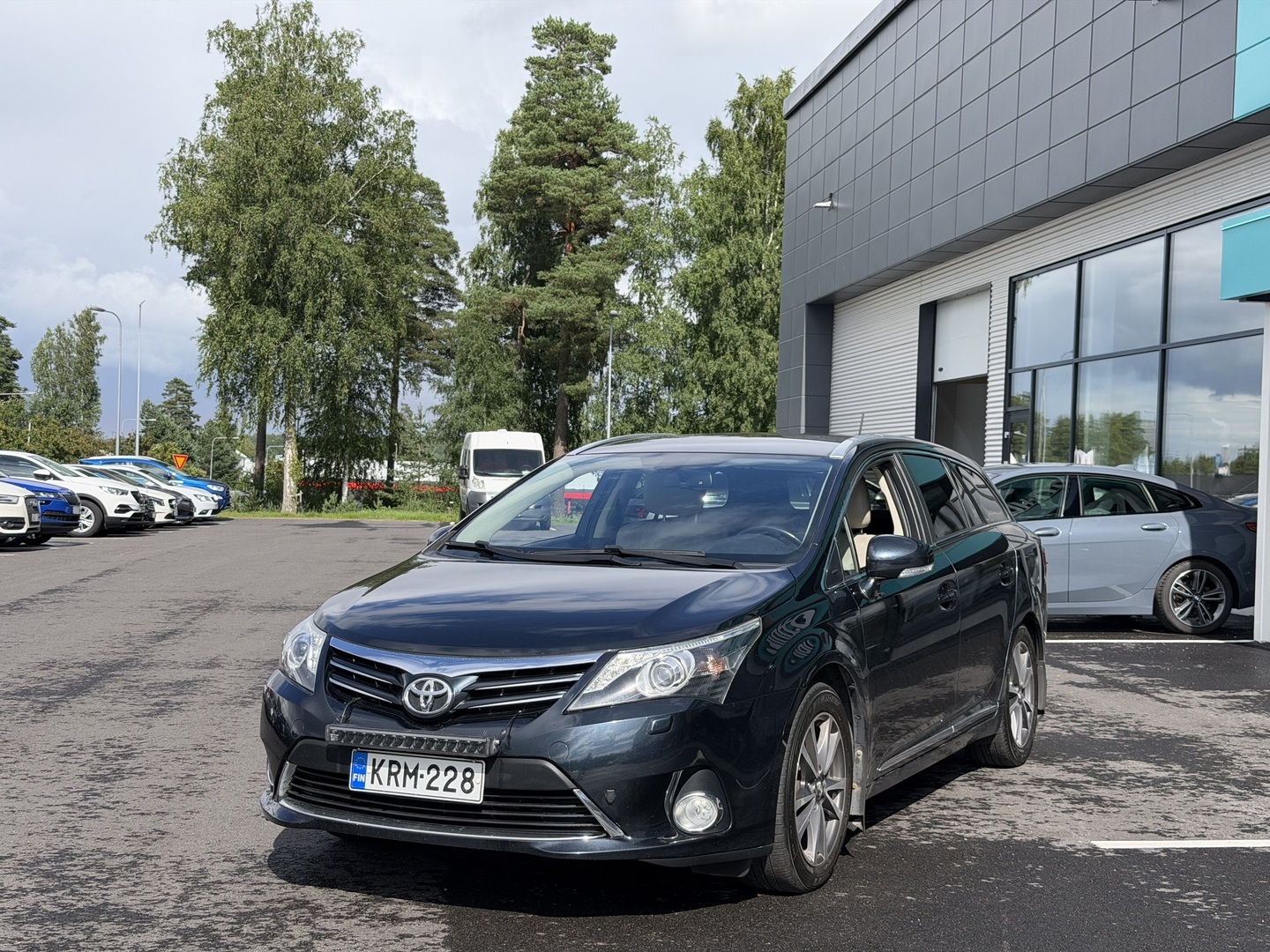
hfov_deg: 39.7
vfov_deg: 30.3
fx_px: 1761
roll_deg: -2.6
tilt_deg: -0.2
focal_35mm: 48
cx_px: 635
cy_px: 476
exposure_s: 1/3704
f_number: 1.78
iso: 100
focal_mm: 6.76
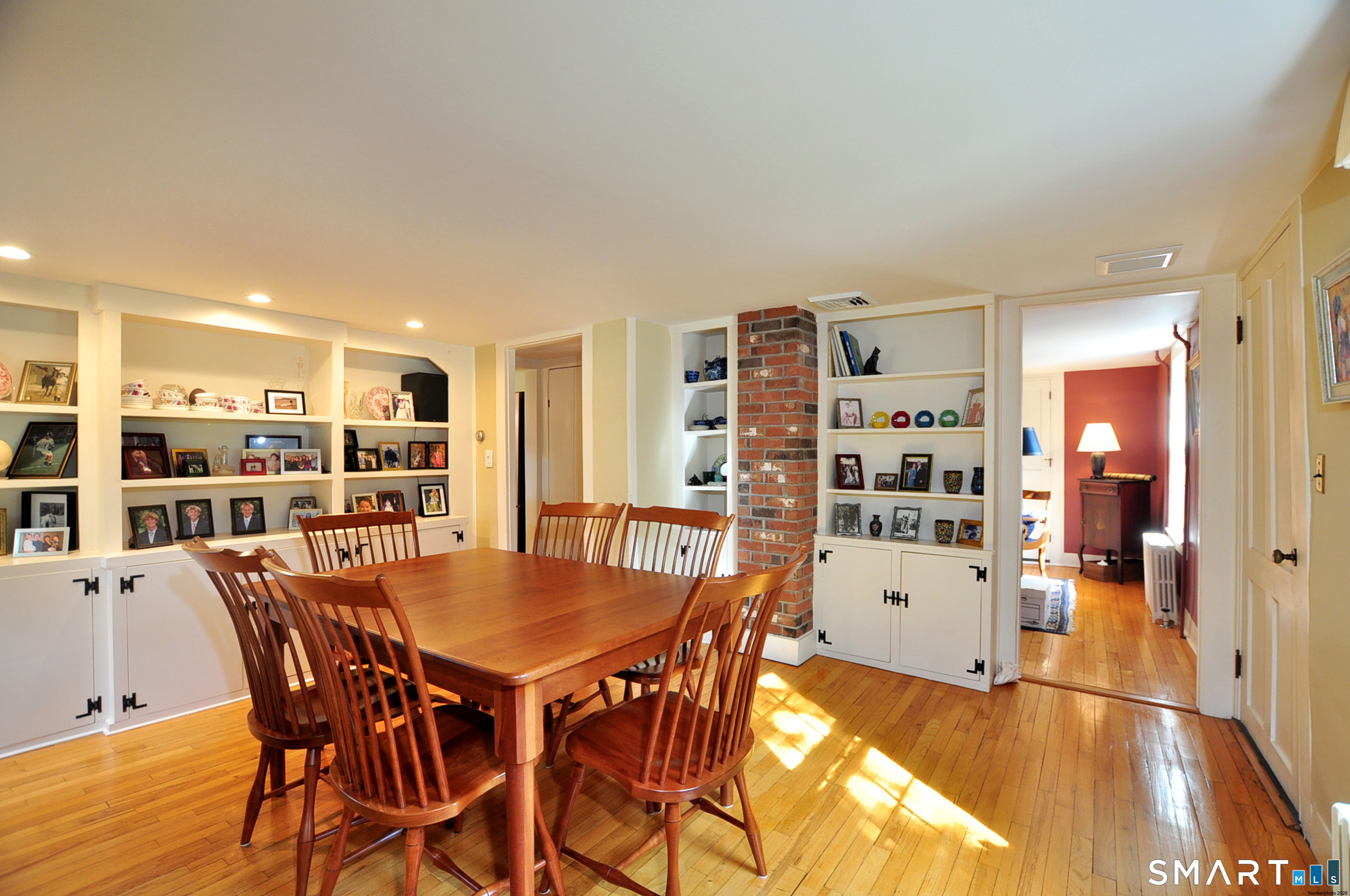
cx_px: 675
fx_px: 562
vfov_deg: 77.2
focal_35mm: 15
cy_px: 448
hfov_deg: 100.5
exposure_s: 1/20
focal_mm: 10
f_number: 4.5
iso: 320
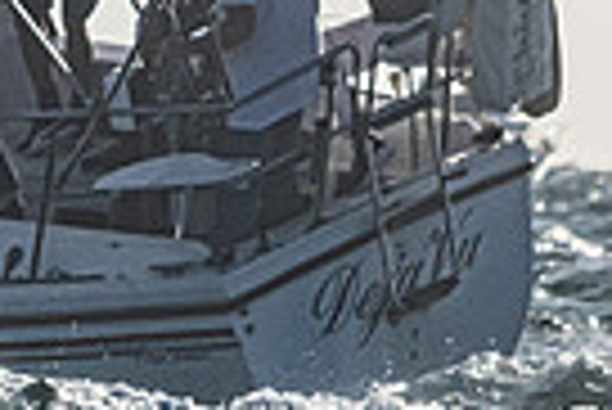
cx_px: -669
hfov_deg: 2.2
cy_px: -617
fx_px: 15929
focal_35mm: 936
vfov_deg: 1.5
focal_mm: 180
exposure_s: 1/5000
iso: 400
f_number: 6.3
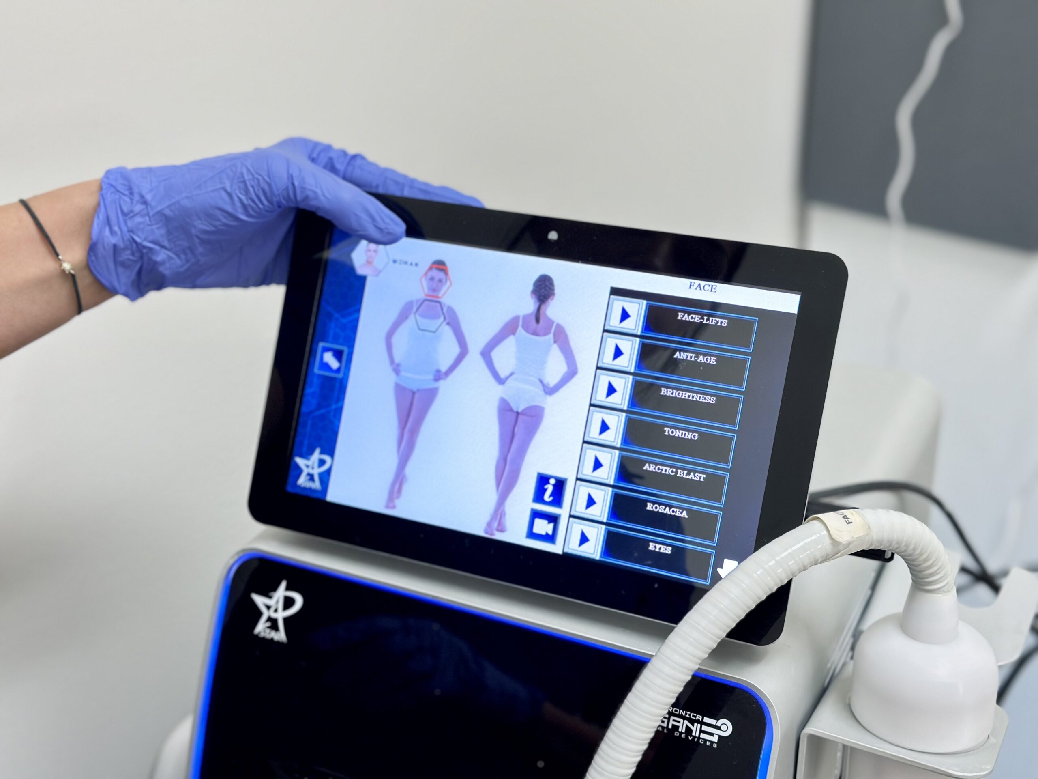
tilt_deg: -27.4
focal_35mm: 48
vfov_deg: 30.3
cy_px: 390
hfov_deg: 39.7
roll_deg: +1.3
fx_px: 1439
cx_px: 519
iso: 80
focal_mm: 6.86
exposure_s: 1/60
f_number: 1.78
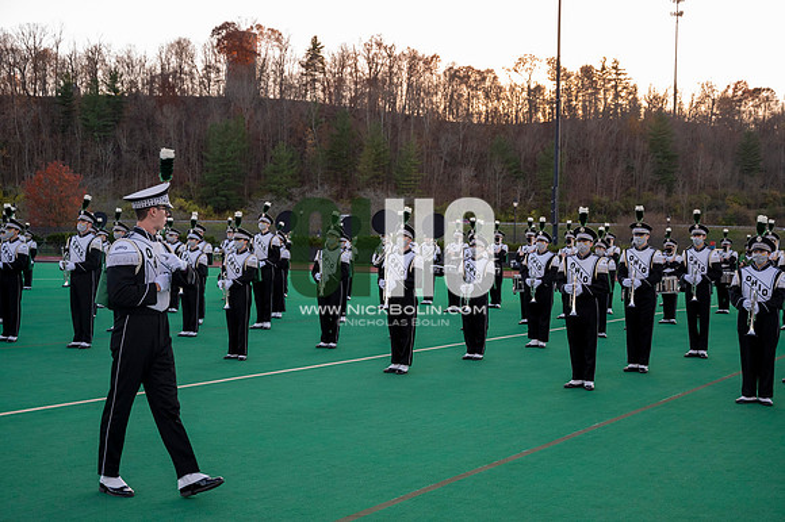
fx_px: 1090
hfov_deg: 39.6
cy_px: 261
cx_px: 392
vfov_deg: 27.0
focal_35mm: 50
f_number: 4
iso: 2000
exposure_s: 1/2000
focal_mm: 50
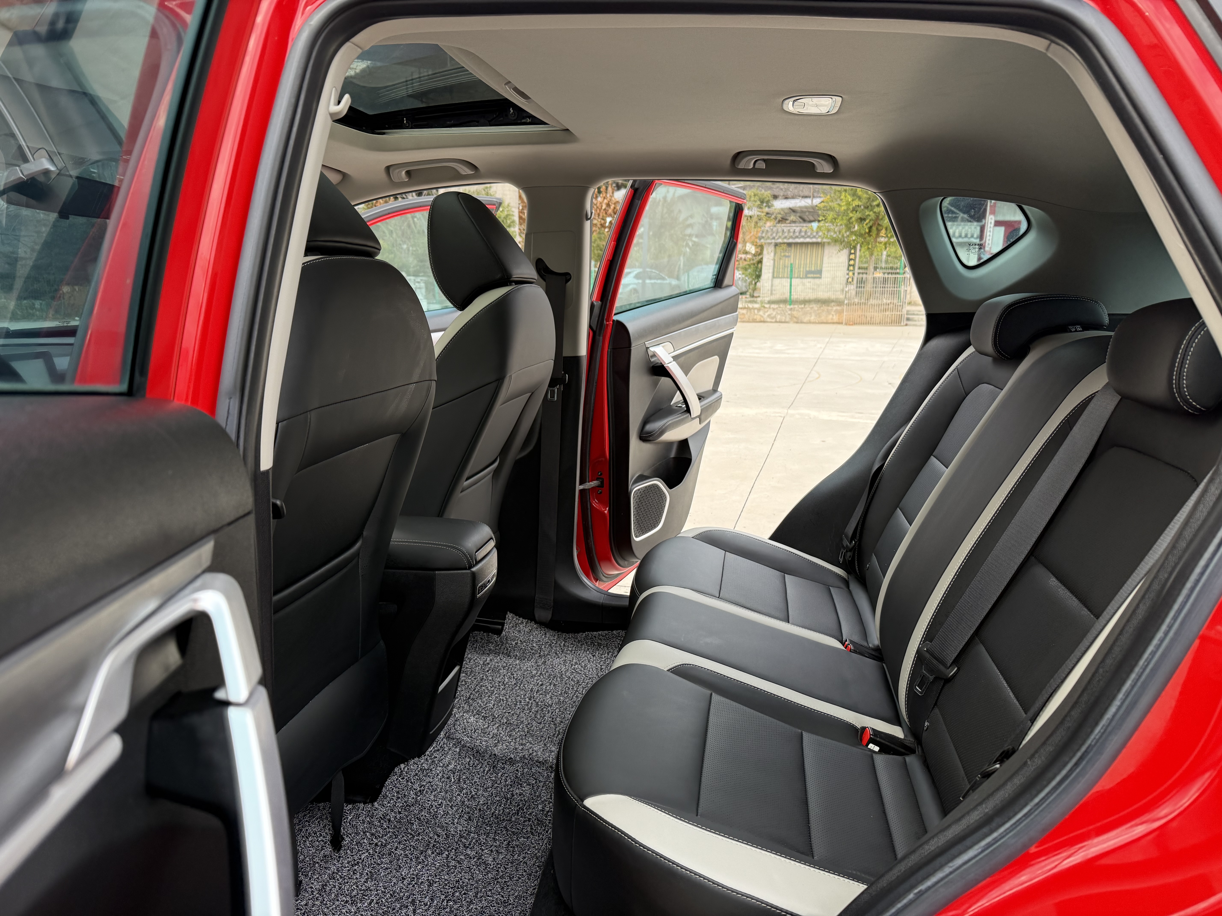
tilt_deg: -9.9
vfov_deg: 56.8
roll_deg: -2.1
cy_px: 458
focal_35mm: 24
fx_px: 847
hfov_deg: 71.6
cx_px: 611
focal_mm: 6.76
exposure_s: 1/243
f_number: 1.78
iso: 125
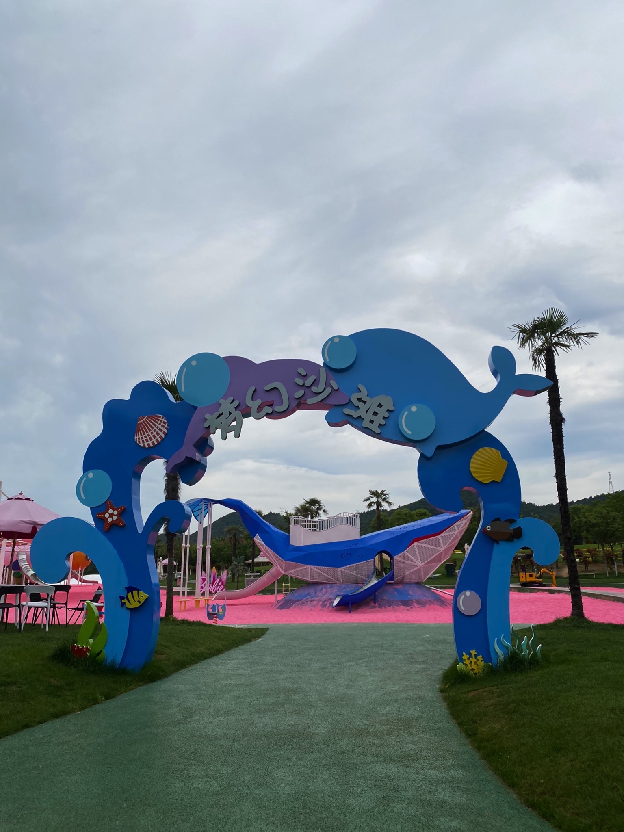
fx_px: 625
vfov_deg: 67.3
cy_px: 416
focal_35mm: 26
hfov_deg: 53.1
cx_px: 312
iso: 32
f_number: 1.8
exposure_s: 1/4444
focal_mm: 4.25
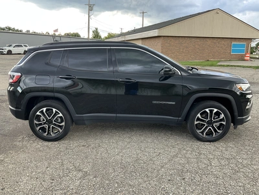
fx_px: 217
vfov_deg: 48.2
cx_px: 130
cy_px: 98
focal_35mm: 29
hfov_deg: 61.7
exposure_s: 1/122
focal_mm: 3
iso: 50
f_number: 1.8
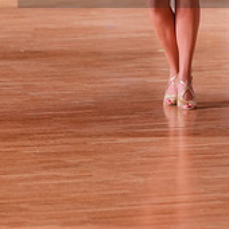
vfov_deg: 3.8
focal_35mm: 461
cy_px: -36
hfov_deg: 3.8
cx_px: 204
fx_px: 3450
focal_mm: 159
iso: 2500
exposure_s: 1/400
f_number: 4.5
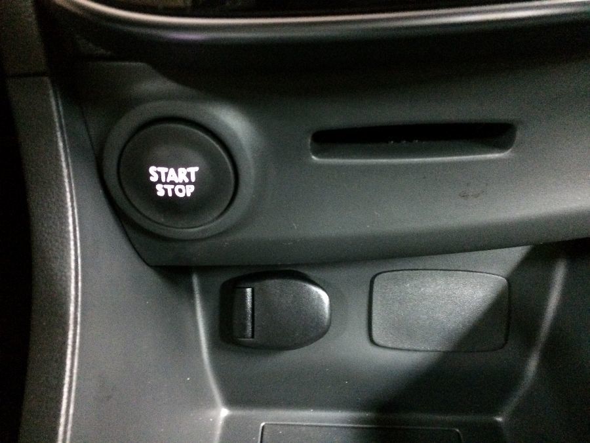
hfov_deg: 61.7
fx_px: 494
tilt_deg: -33.1
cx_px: 295
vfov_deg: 48.2
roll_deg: -0.1
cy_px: 222
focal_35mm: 29
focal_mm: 4.15
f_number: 2.2
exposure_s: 1/17
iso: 2000
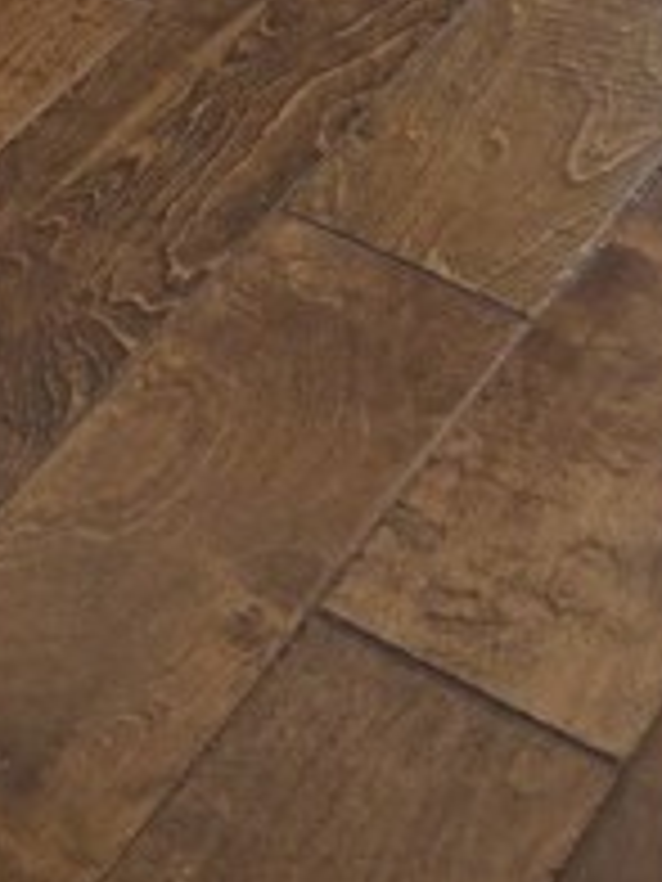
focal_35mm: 106
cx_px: -351
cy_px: -292
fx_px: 2703
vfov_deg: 17.3
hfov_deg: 13.1
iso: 715
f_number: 1.8
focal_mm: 4.44
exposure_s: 1/24
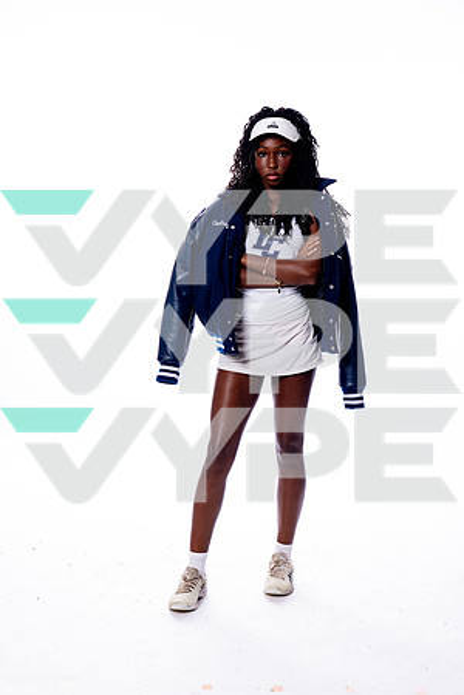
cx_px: 232
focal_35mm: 61
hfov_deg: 22.3
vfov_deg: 32.9
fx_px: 1179
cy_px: 348
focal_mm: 61
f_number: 8
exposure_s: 1/250
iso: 400
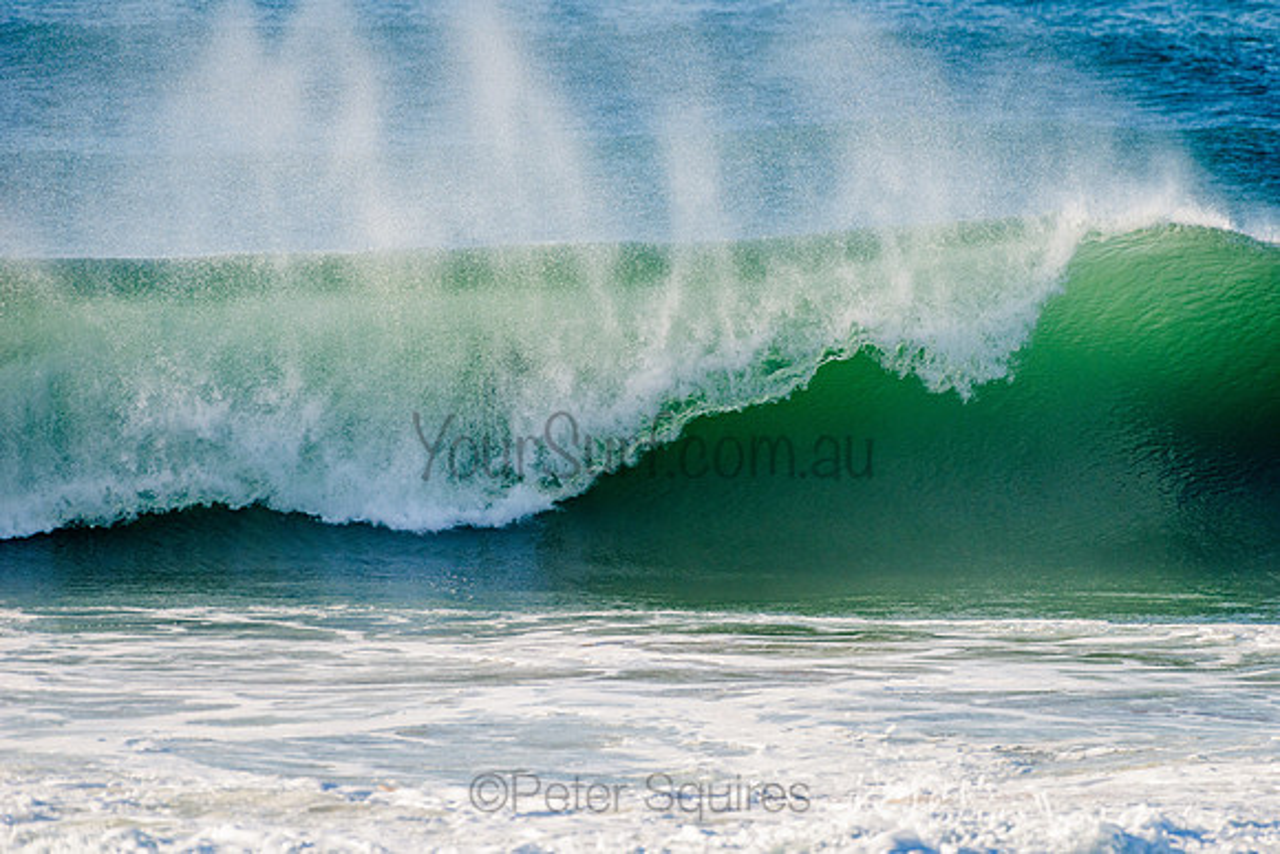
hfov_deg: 4.1
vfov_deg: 2.8
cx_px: 640
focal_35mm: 500
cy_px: 427
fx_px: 17781
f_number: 5.6
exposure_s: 1/1600
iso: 250
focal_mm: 500
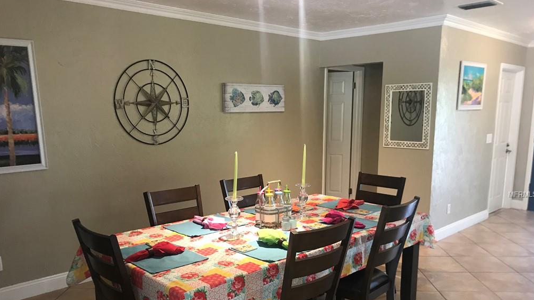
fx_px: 439
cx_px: 269
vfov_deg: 37.5
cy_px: 195
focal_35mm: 31
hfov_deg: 62.6
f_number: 1.8
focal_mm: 3.99
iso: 50
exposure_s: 1/15
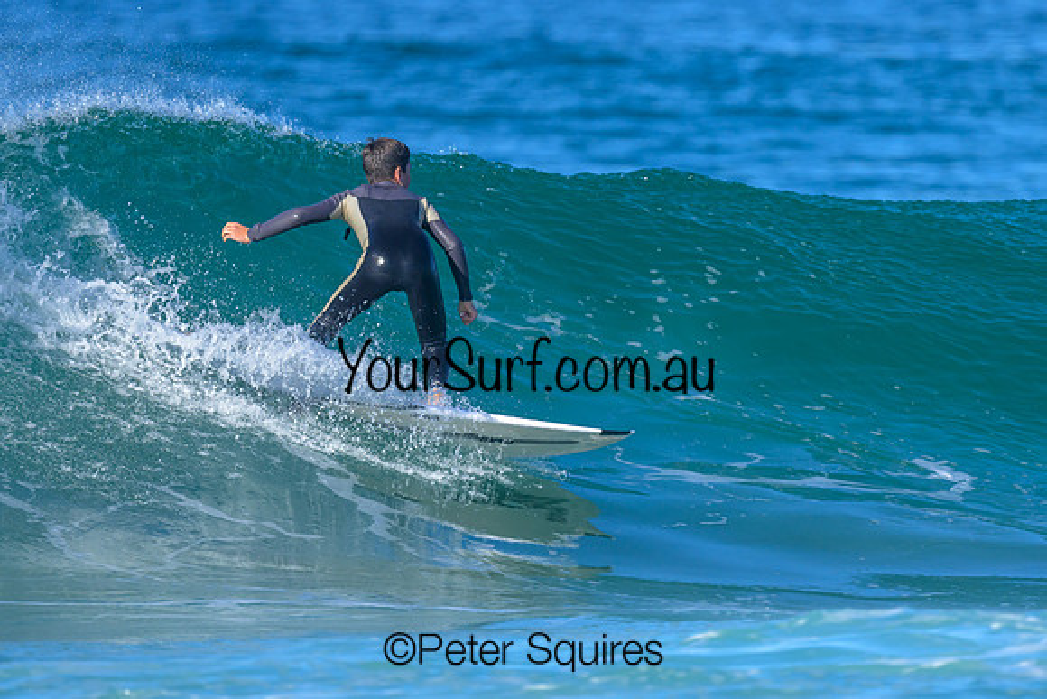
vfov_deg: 1.3
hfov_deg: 1.9
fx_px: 32013
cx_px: 580
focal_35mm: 1101
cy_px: 381
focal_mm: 800
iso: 500
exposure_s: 1/2000
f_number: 6.3
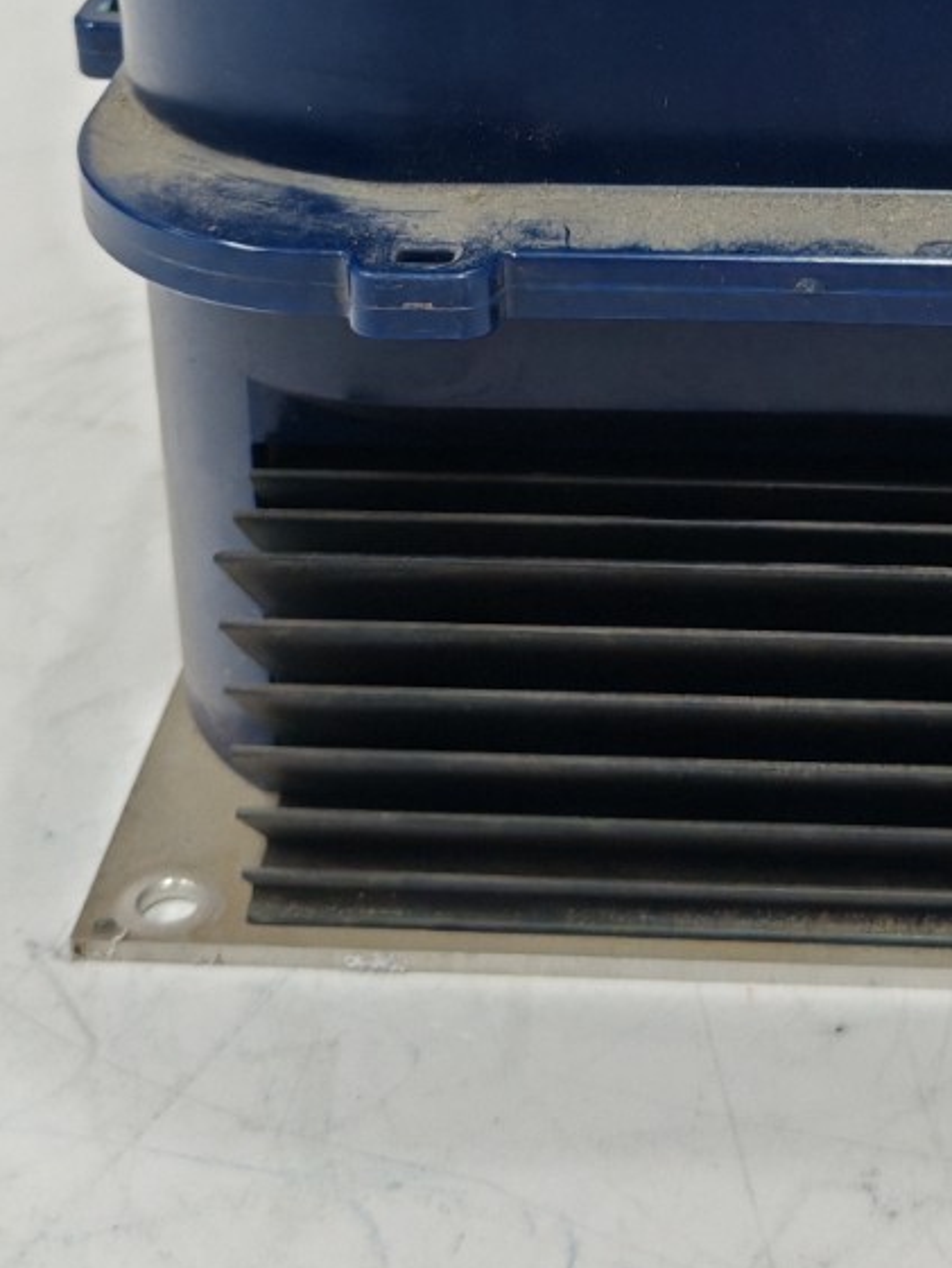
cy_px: -95
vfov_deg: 23.9
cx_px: 812
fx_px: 2822
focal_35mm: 77
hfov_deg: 18.9
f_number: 1.95
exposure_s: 1/100
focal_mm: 5.52
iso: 200
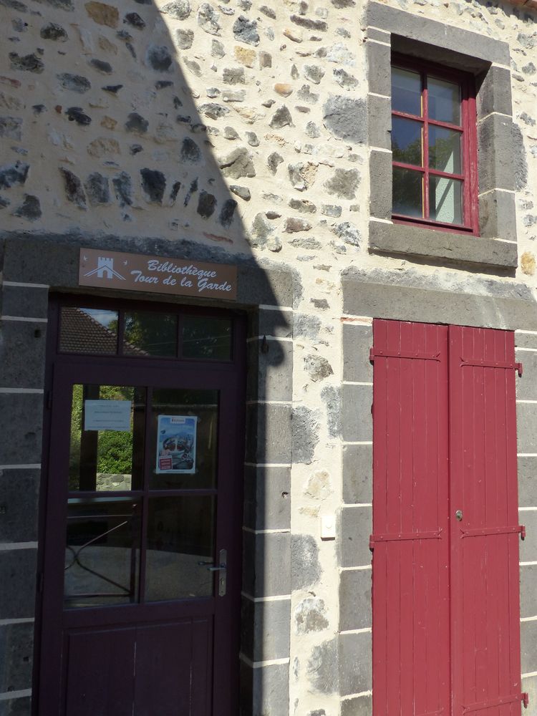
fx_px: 683
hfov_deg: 42.9
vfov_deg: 55.4
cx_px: 268
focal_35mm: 33
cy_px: 358
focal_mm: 5.9
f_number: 4
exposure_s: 1/800
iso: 160
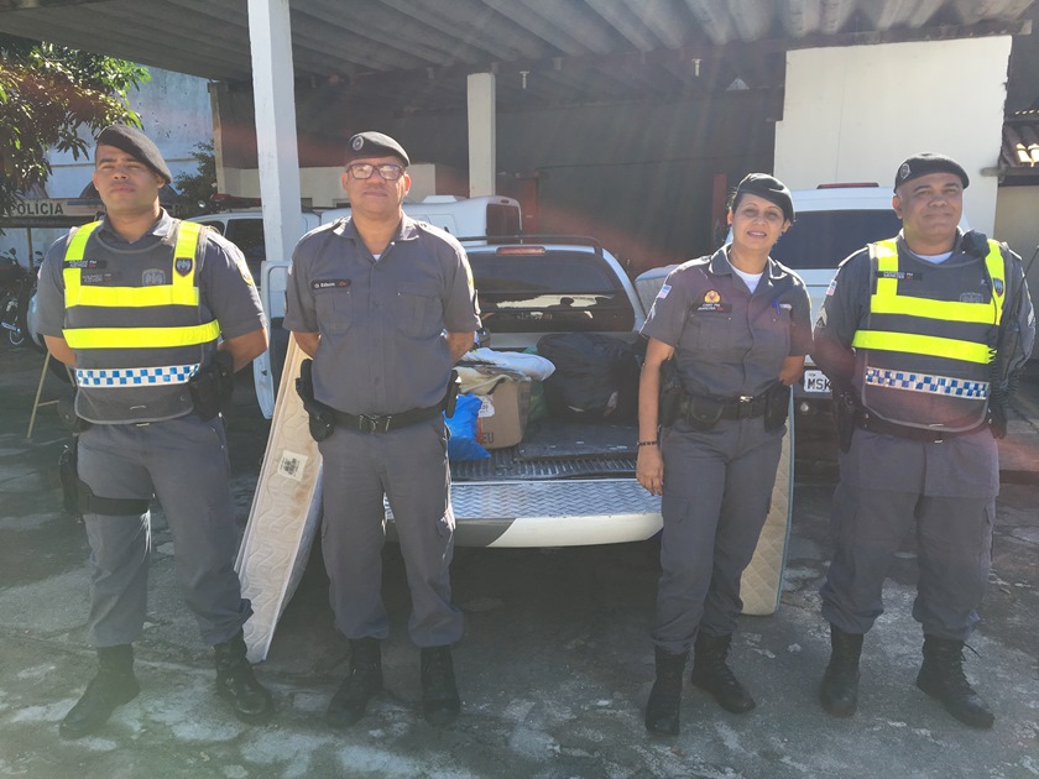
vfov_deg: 48.2
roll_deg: +0.0
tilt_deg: -8.0
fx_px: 870
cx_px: 520
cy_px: 390
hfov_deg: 61.7
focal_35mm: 29
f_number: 2.2
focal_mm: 4.15
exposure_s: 1/549
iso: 25
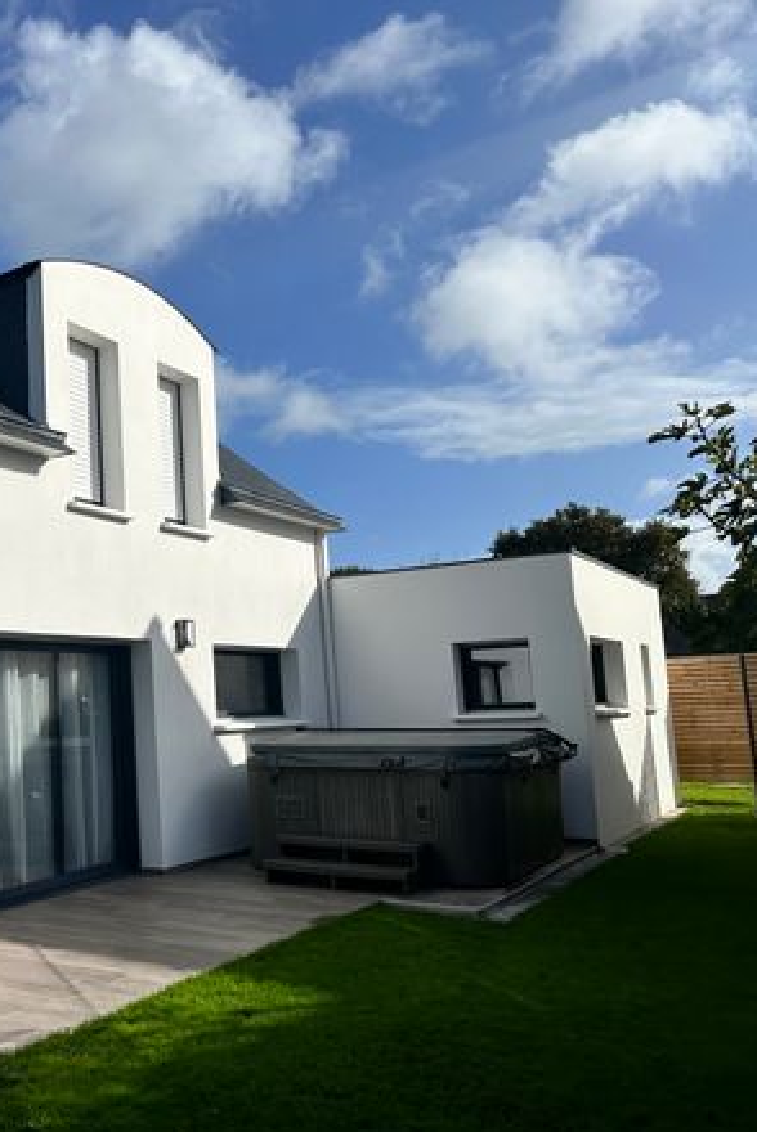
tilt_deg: +7.1
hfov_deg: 36.3
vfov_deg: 55.8
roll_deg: +1.8
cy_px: 574
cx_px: 59
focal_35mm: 34
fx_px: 1071
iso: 80
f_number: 1.78
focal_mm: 6.86
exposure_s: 1/9709
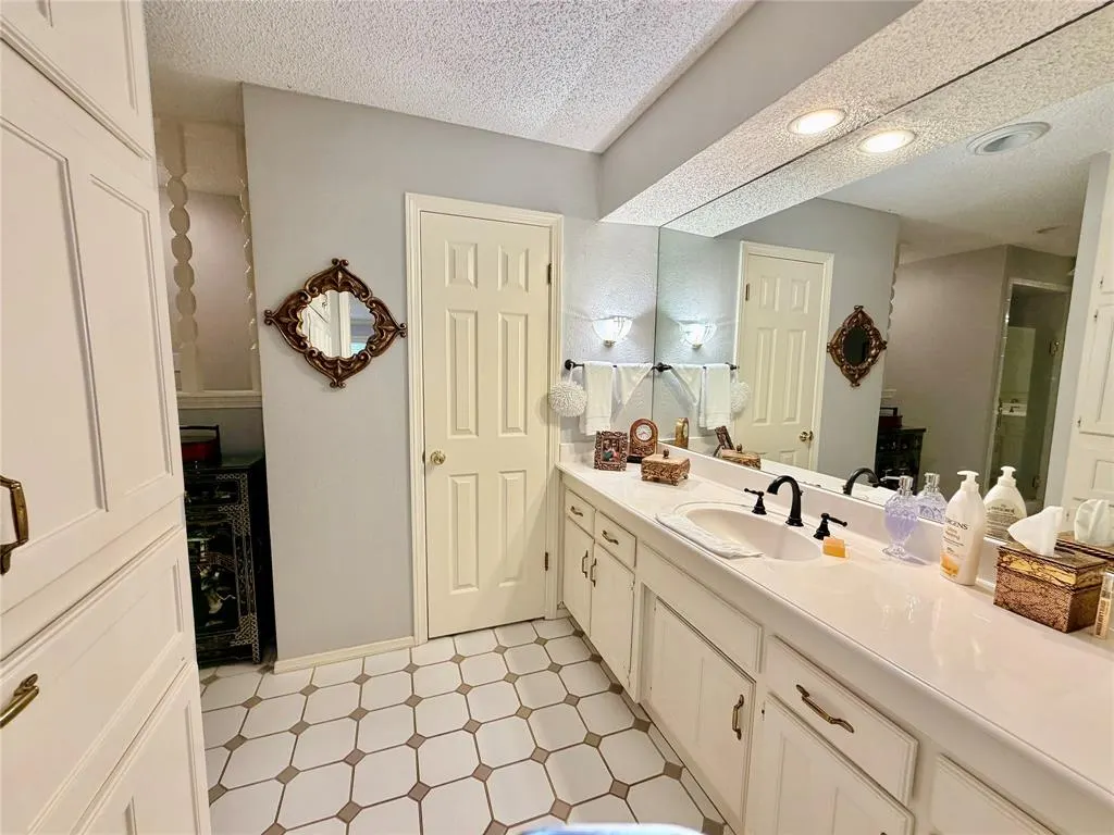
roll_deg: -0.7
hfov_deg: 102.1
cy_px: 418
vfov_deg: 85.7
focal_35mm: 14
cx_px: 557
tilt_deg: -6.3
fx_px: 451
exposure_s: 1/60
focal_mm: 2.22
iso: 200
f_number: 2.2
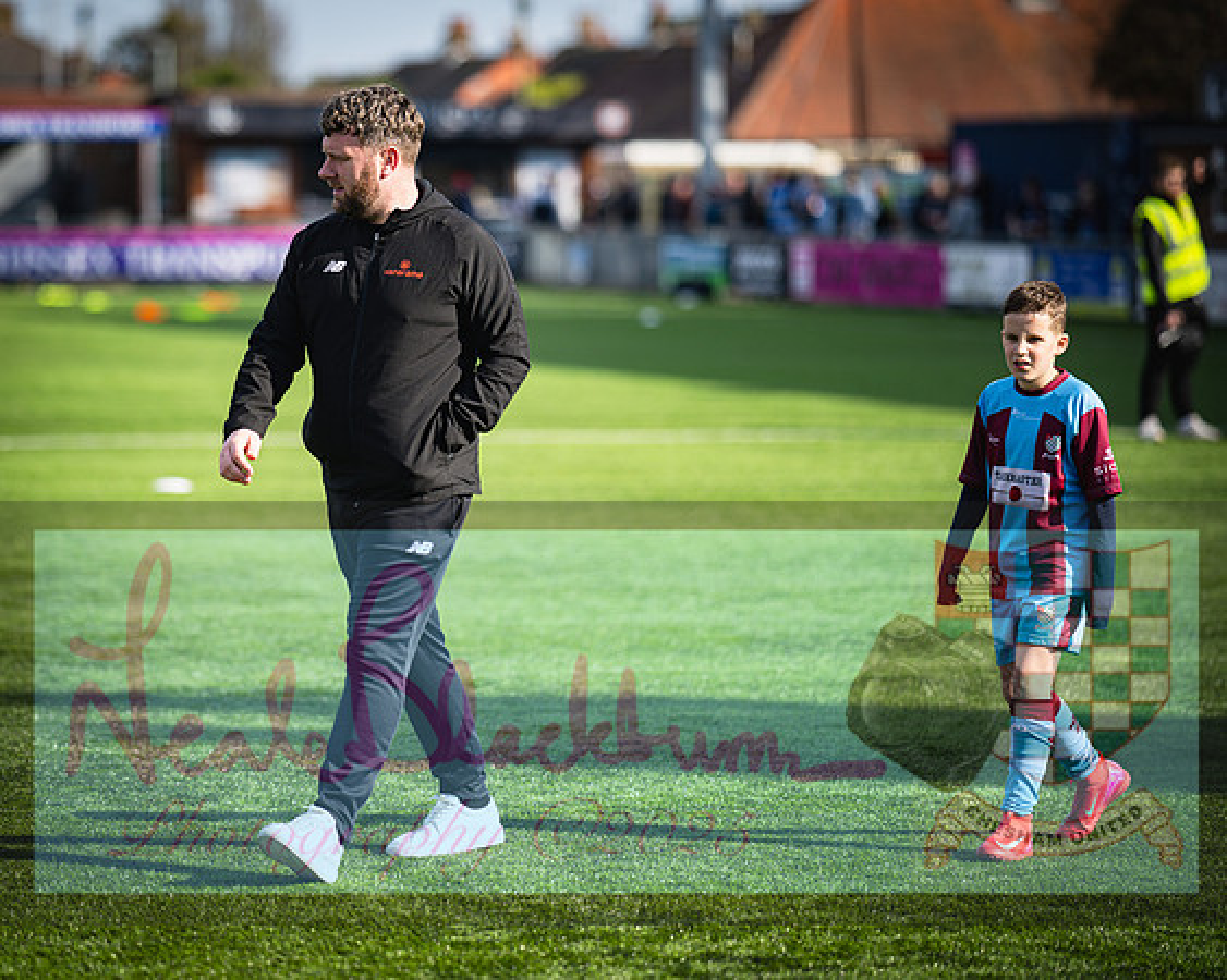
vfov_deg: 9.3
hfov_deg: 11.6
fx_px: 6045
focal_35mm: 167
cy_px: 447
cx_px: 421
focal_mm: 135
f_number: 1.8
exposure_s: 1/1600
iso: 80
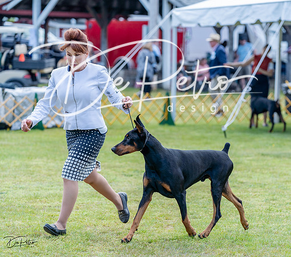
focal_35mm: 145
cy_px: 129
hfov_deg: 12.8
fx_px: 1301
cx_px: 178
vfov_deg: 11.3
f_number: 3.2
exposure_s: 1/500
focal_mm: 114
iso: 100
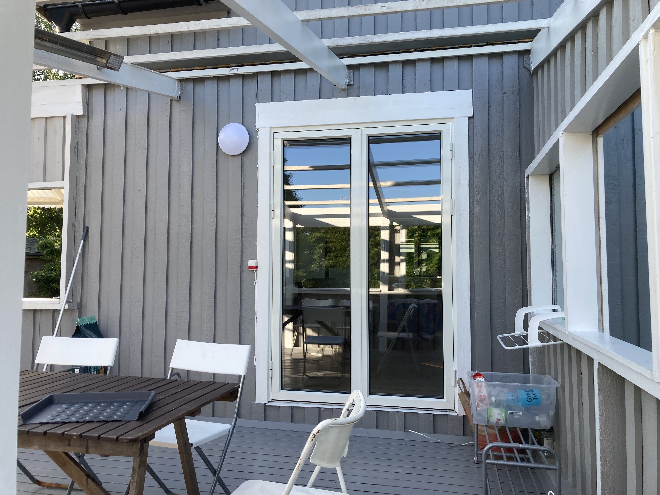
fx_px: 534
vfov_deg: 49.7
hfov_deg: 63.4
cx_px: 330
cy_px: 248
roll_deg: -0.5
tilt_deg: +3.8
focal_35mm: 28
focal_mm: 3.99
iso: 20
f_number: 1.8
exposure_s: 1/378
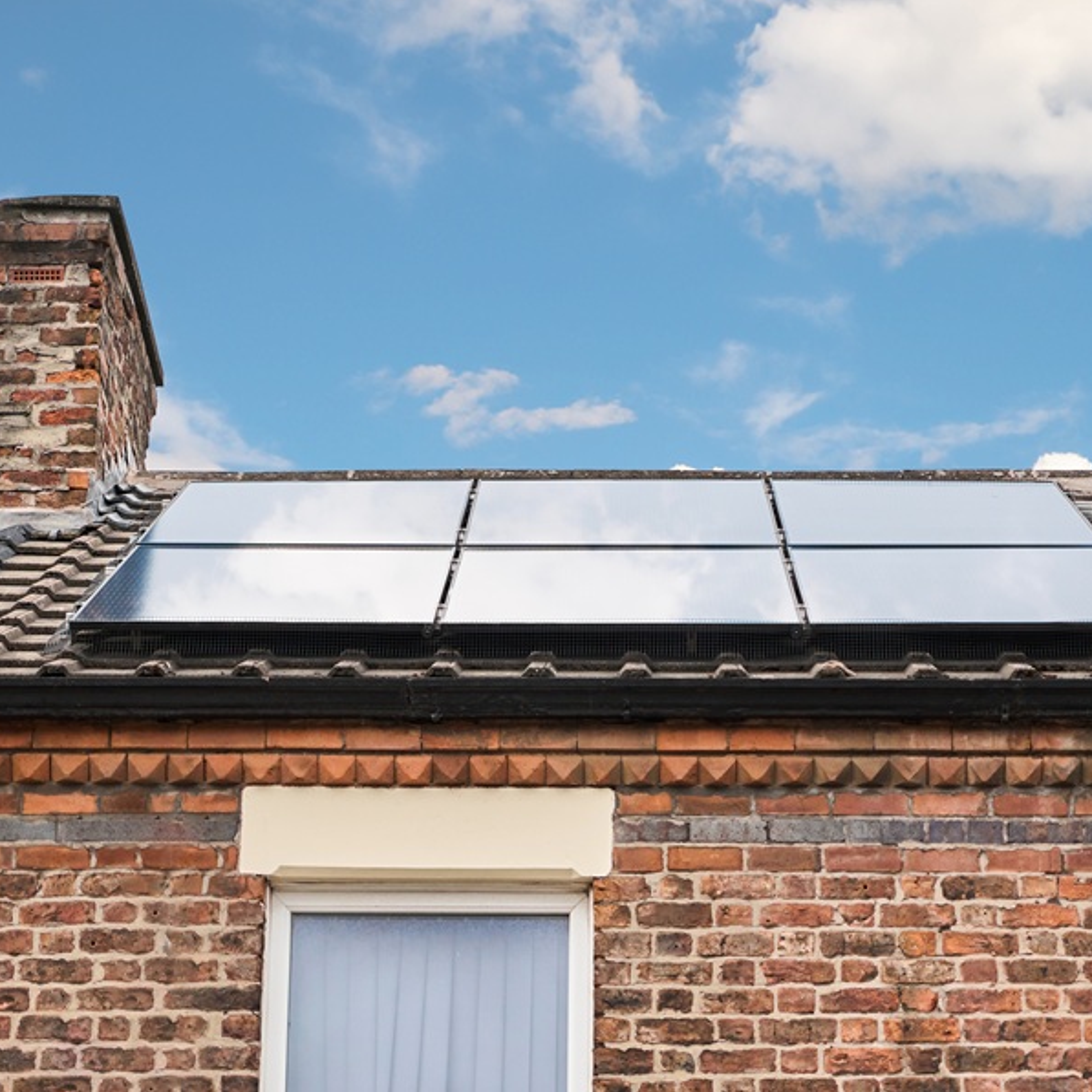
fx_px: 3770
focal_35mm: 106
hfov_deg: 16.5
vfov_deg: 16.5
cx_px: 613
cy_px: 547
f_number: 2.8
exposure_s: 1/1250
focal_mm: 55
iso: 500
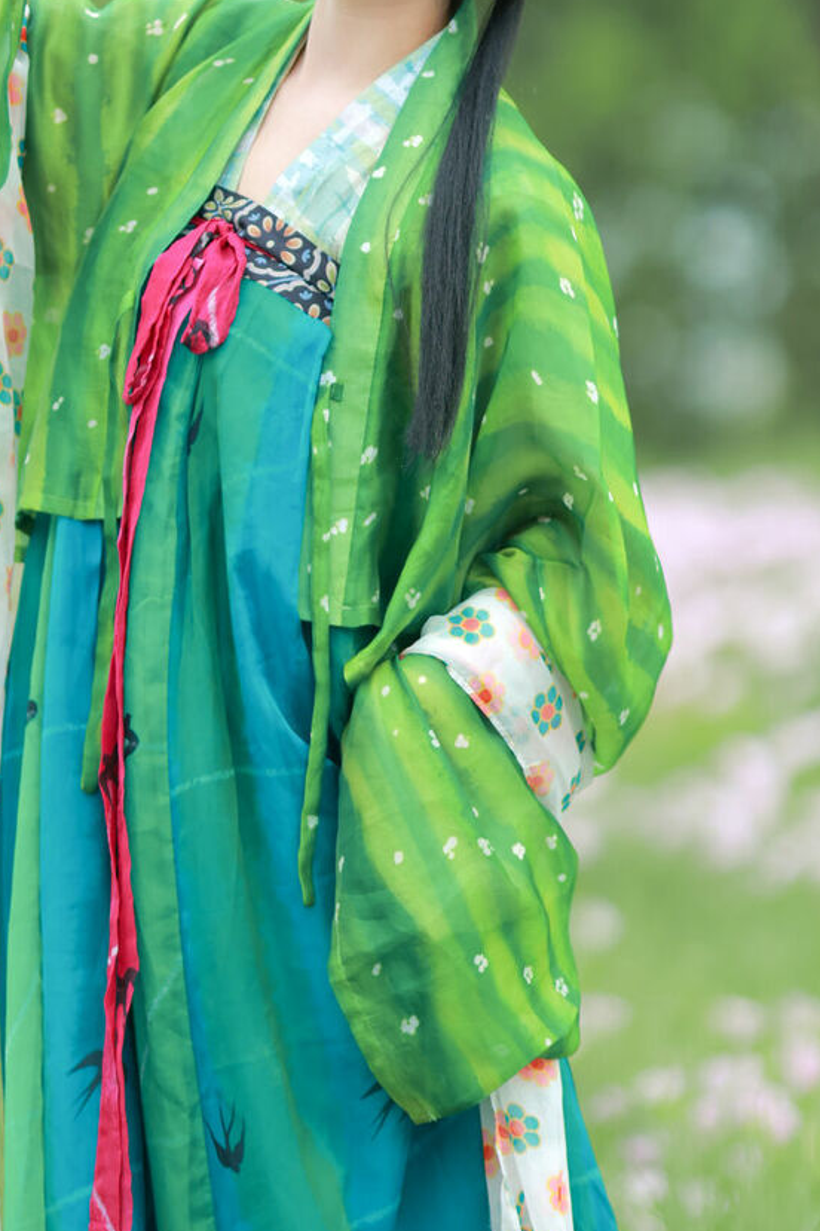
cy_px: 319
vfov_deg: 8.1
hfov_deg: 5.4
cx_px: 224
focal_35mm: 255
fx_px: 8712
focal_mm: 135
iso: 500
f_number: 2
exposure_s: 1/2500
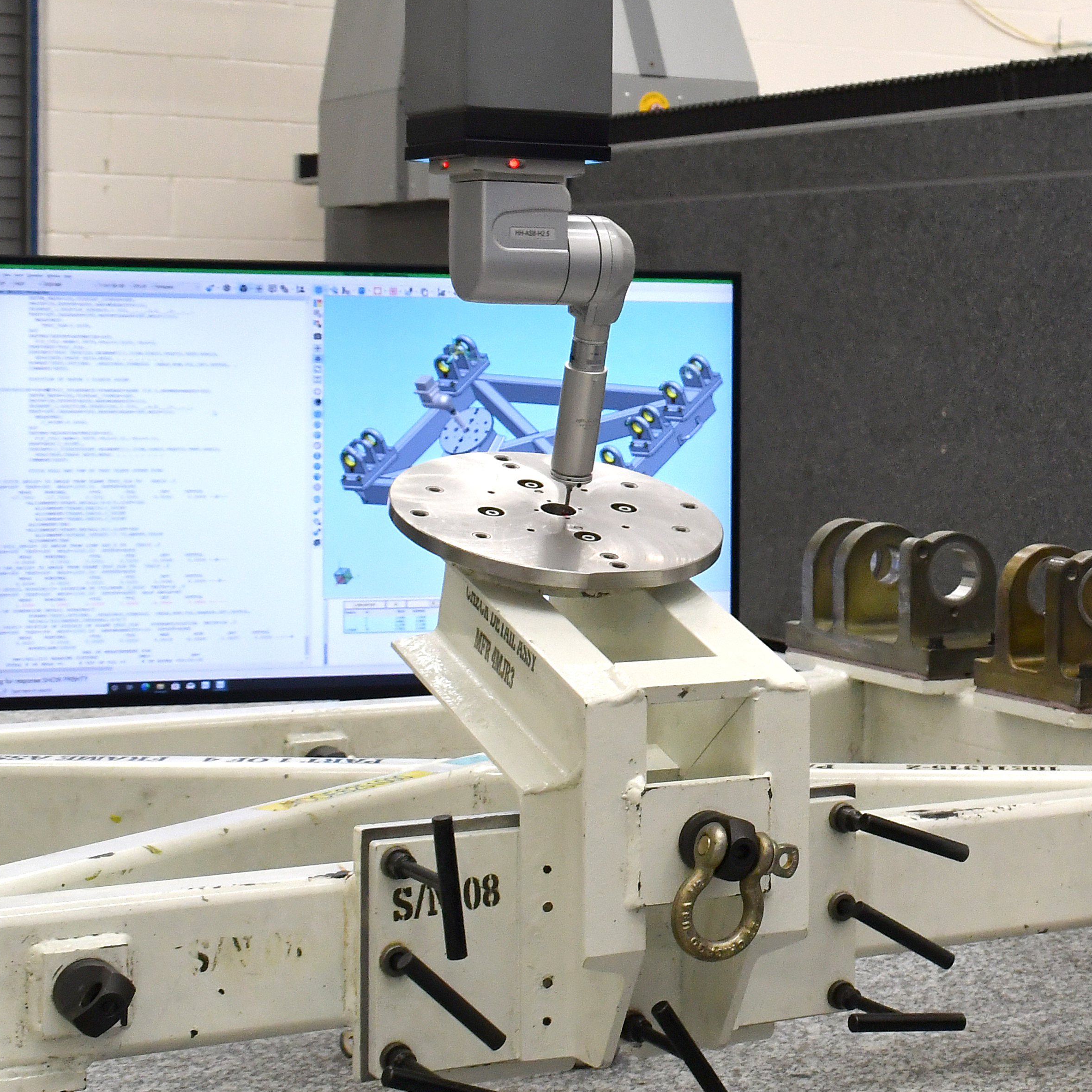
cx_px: 1050
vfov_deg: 23.3
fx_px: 2641
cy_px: 438
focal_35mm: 74
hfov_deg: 22.6
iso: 1000
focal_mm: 25
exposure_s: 1/60
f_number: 13
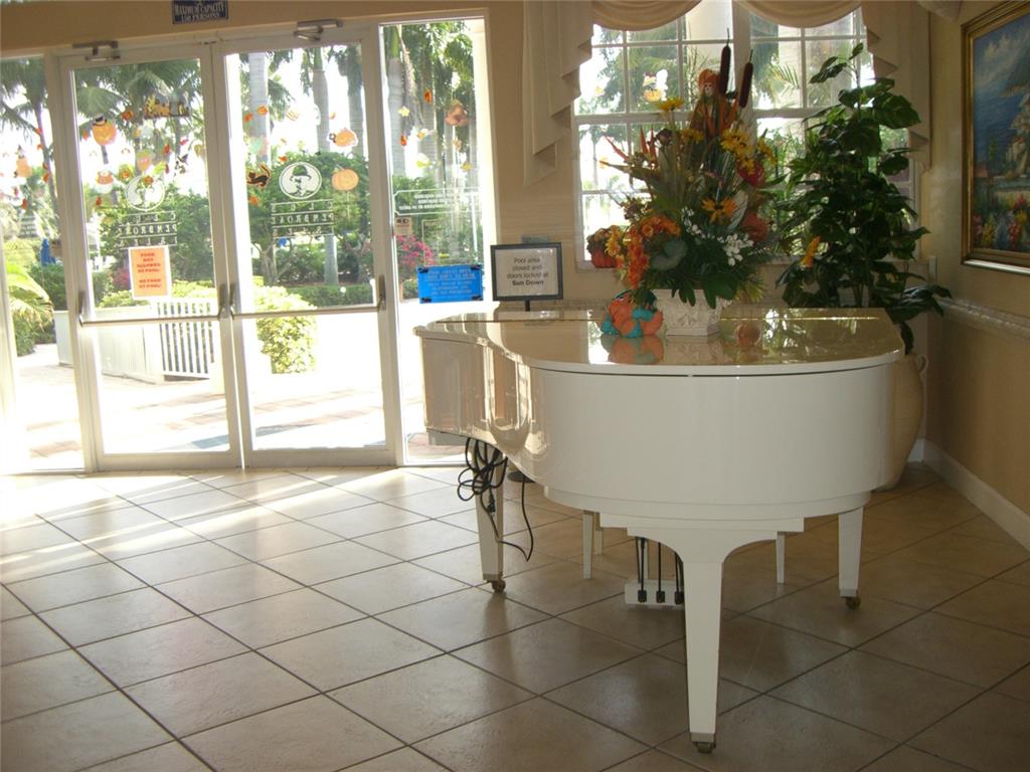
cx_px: 515
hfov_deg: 49.0
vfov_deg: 37.7
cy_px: 386
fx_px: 1131
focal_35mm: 38
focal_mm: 6.2
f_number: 2.7
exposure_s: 1/100
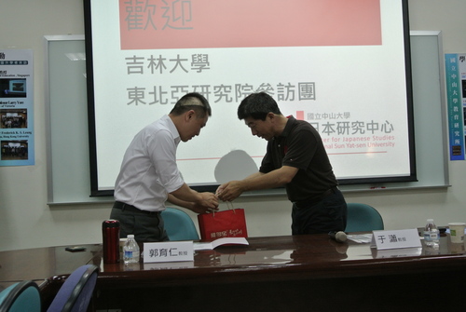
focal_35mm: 45
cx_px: 233
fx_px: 583
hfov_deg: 43.5
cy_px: 156
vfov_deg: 30.0
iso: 450
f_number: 4.5
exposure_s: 1/60
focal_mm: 16.9
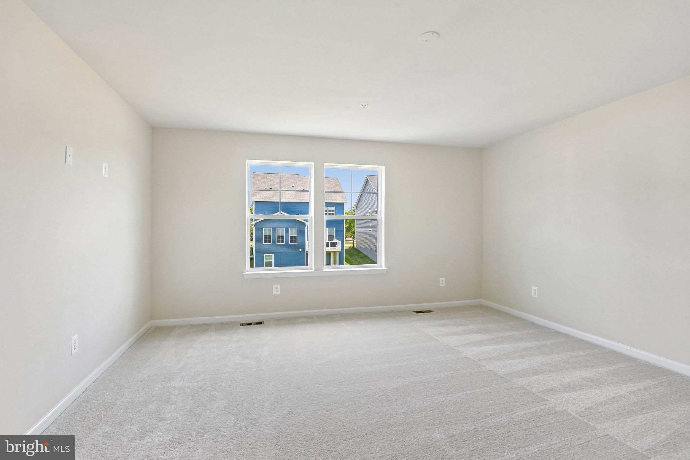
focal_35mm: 16
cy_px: 230
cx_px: 345
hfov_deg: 96.7
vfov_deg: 73.7
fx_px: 307
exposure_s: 1/50
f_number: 8
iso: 400
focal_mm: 16
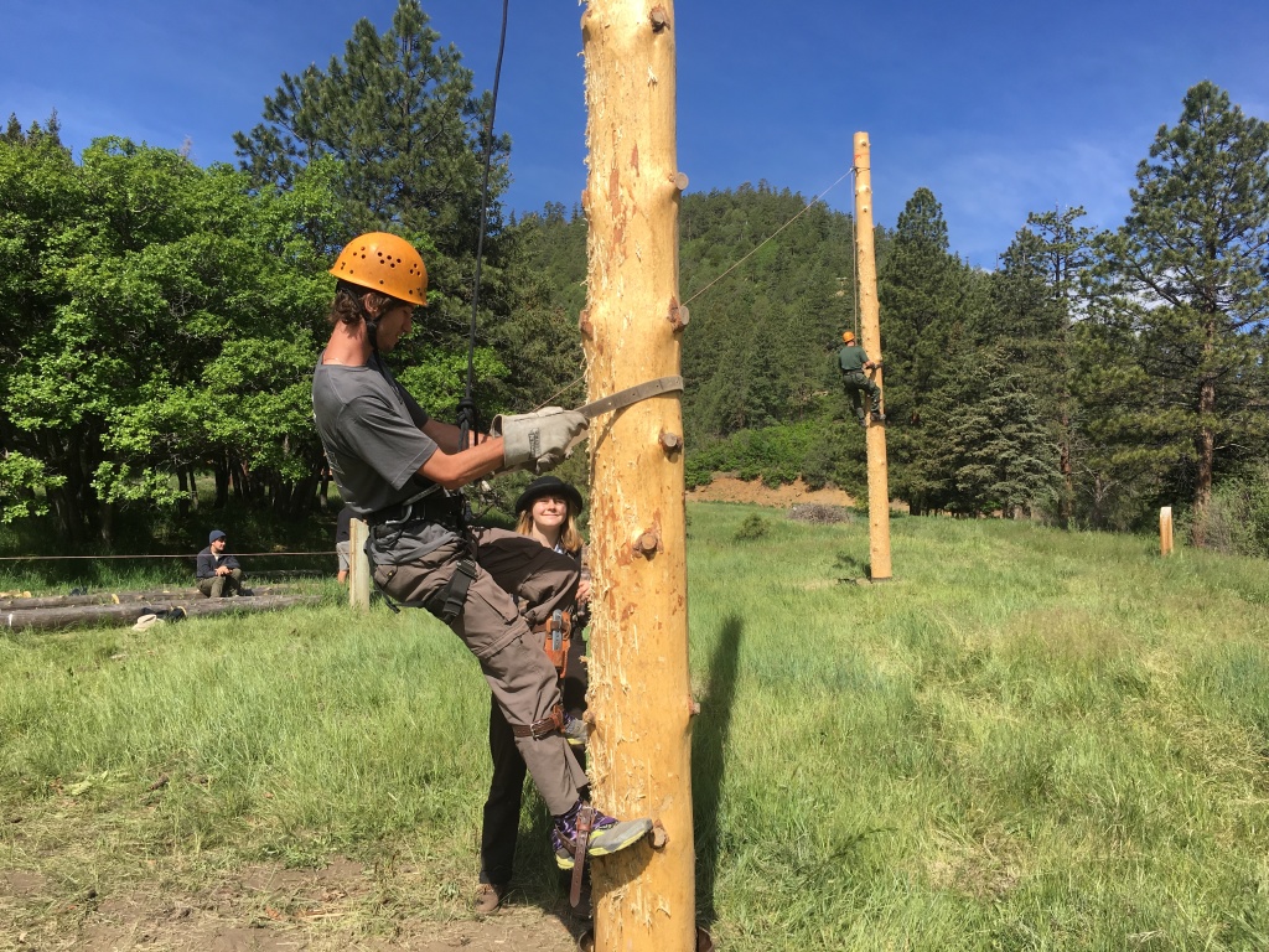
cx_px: 634
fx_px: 1063
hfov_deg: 61.7
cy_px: 476
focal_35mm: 29
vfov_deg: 48.2
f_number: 2.2
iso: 25
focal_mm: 4.15
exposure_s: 1/1282
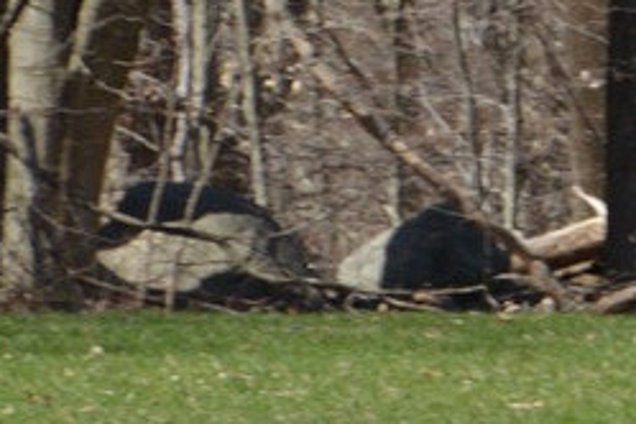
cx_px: 1944
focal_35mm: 1283
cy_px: -1
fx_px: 22665
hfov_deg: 1.6
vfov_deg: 1.1
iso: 720
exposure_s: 1/125
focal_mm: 200
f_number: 22
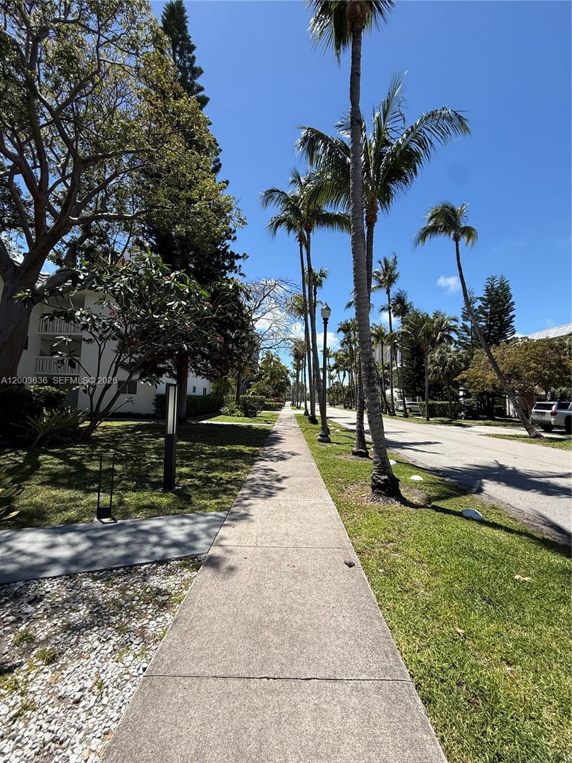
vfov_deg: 102.1
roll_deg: -1.9
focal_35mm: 14
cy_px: 382
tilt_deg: +5.2
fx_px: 308
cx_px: 286
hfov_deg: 85.7
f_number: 2.2
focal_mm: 2.22
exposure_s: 1/1497
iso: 50
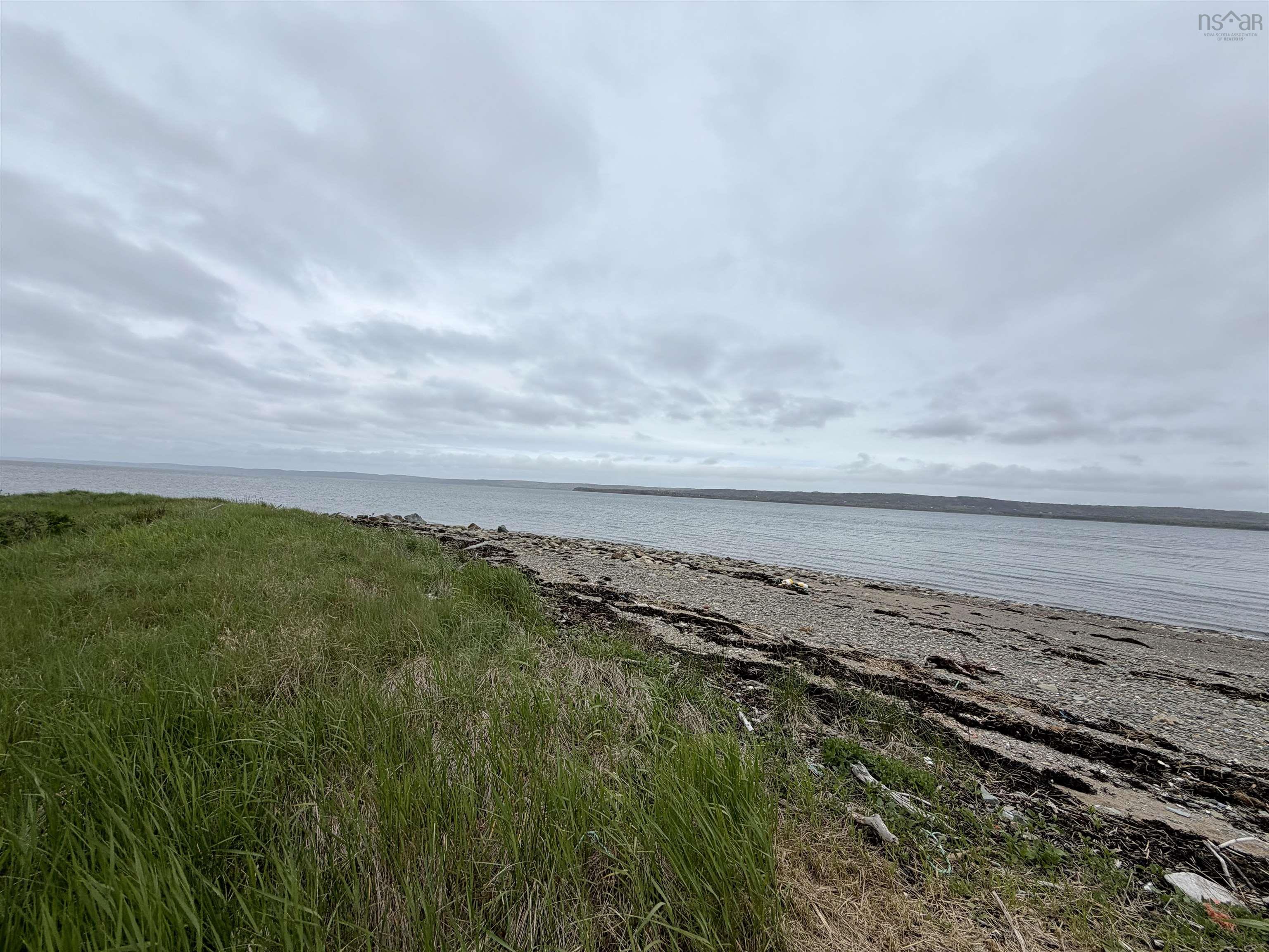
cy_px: 476
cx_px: 634
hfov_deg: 102.1
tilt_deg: +2.0
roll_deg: -2.4
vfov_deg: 85.7
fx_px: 513
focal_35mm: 14
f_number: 2.2
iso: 20
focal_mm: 2.22
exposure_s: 1/1285
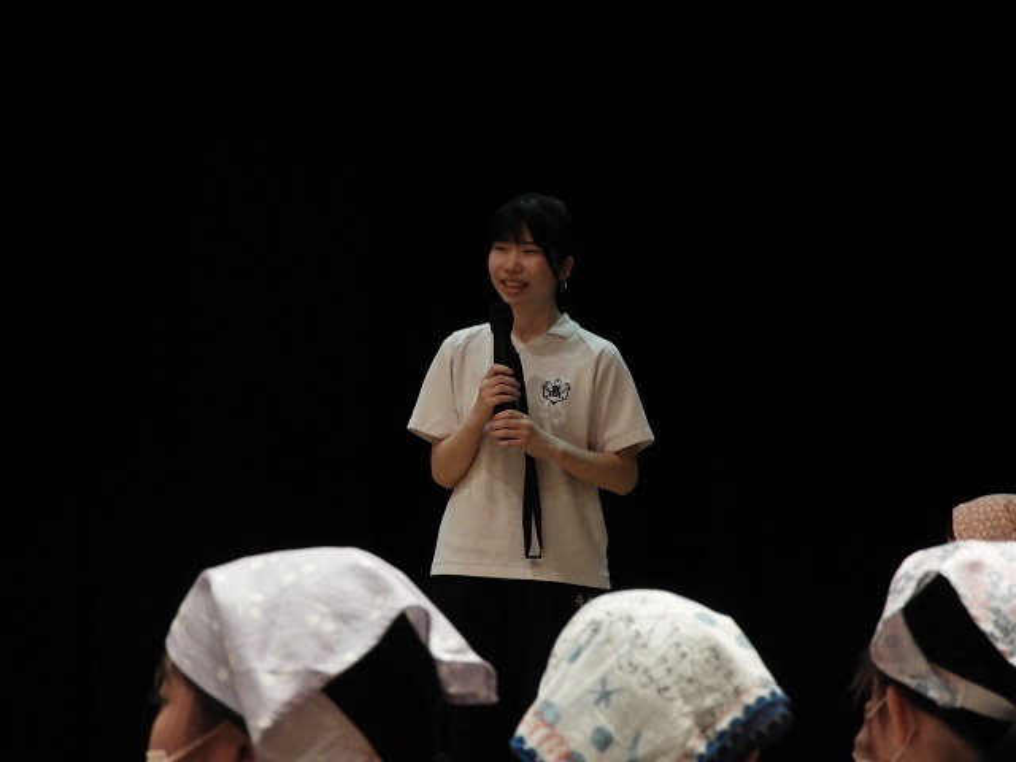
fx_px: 5283
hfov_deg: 11.0
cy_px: 381
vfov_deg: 8.2
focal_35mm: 180
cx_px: 508
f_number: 5.3
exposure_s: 1/50
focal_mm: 32.2
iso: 800
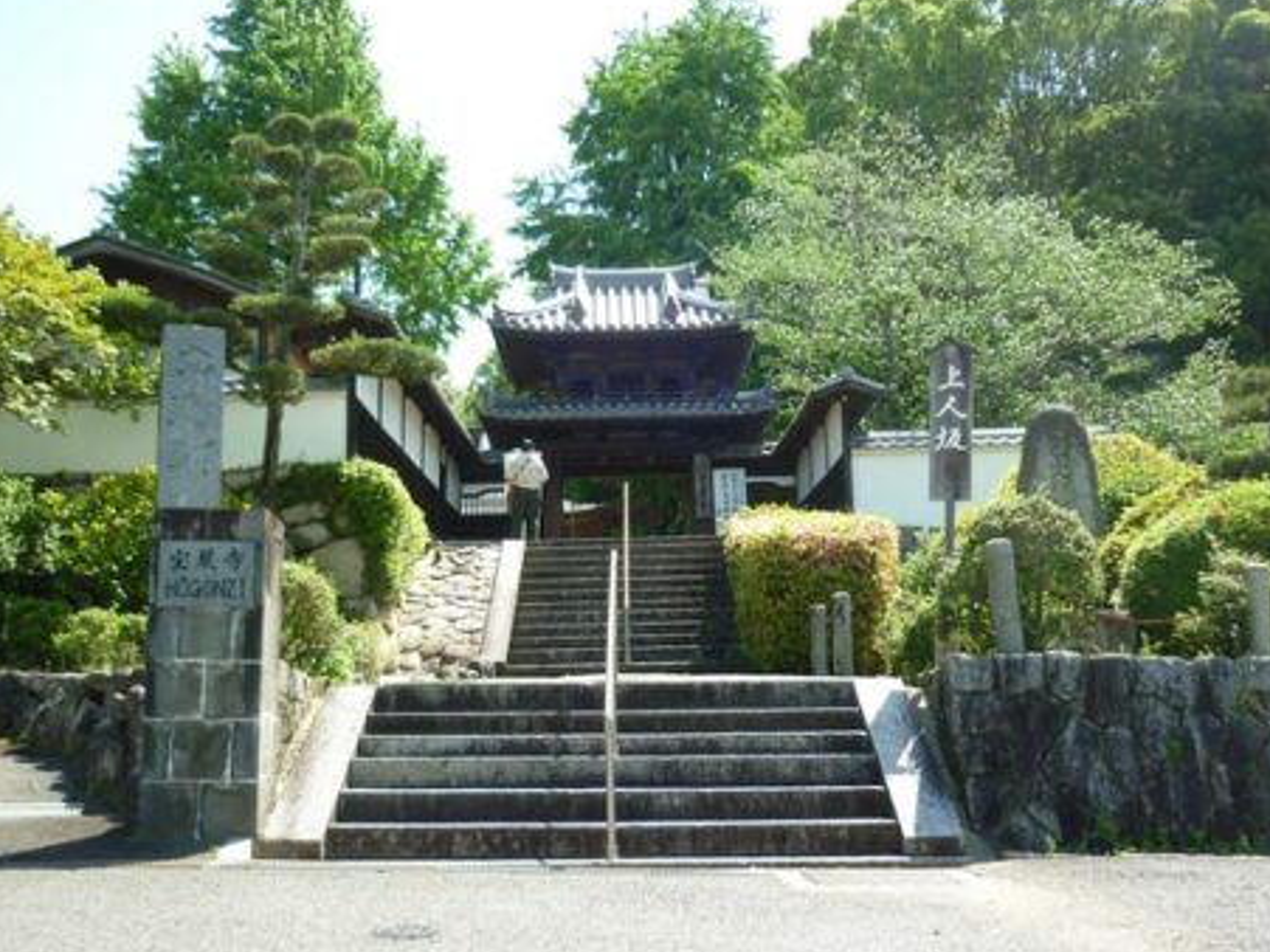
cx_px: 587
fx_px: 1430
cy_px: 479
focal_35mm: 39
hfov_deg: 47.8
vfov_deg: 36.8
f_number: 2.8
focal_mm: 5.5
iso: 80
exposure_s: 1/400
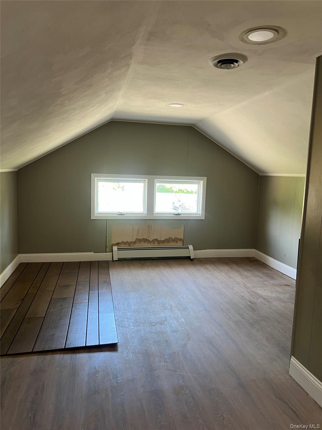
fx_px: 322
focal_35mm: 26
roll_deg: -1.8
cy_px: 215
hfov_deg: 53.1
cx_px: 161
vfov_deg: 67.3
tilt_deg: -8.3
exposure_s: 1/60
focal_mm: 5.7
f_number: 1.5
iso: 80
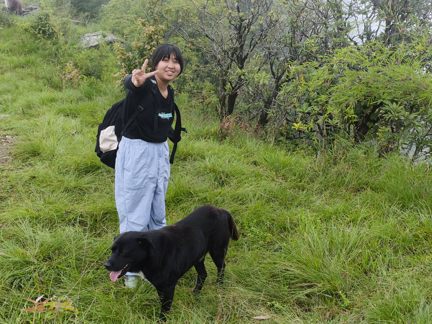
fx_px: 624
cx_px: 216
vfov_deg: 29.1
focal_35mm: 50
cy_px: 162
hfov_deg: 38.2
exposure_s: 1/834
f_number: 1.85
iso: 100
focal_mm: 7.1
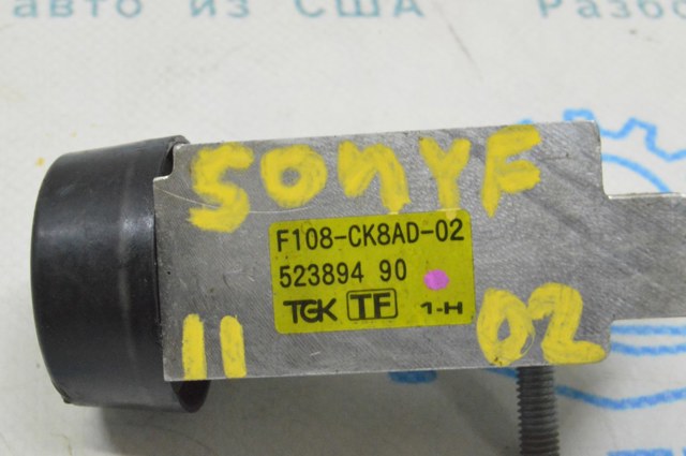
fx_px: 1570
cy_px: 228
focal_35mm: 82
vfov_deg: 16.5
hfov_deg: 24.6
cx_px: 343
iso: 6400
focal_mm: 55
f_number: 20
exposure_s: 1/15
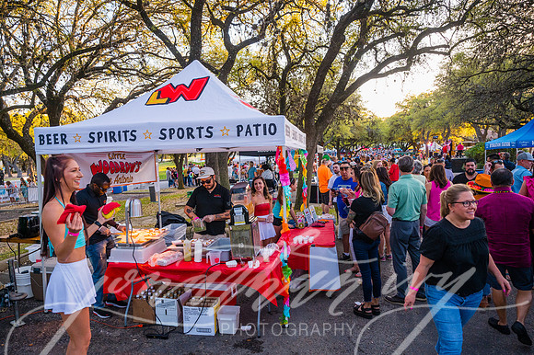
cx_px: 267
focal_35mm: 24
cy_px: 178
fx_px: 356
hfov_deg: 73.8
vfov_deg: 53.1
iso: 1250
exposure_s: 1/800
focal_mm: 24
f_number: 4
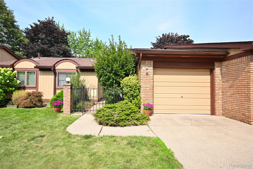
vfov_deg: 73.7
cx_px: 126
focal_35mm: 16
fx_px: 112
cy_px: 84
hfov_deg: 96.7
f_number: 10
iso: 160
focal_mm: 16
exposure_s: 1/200
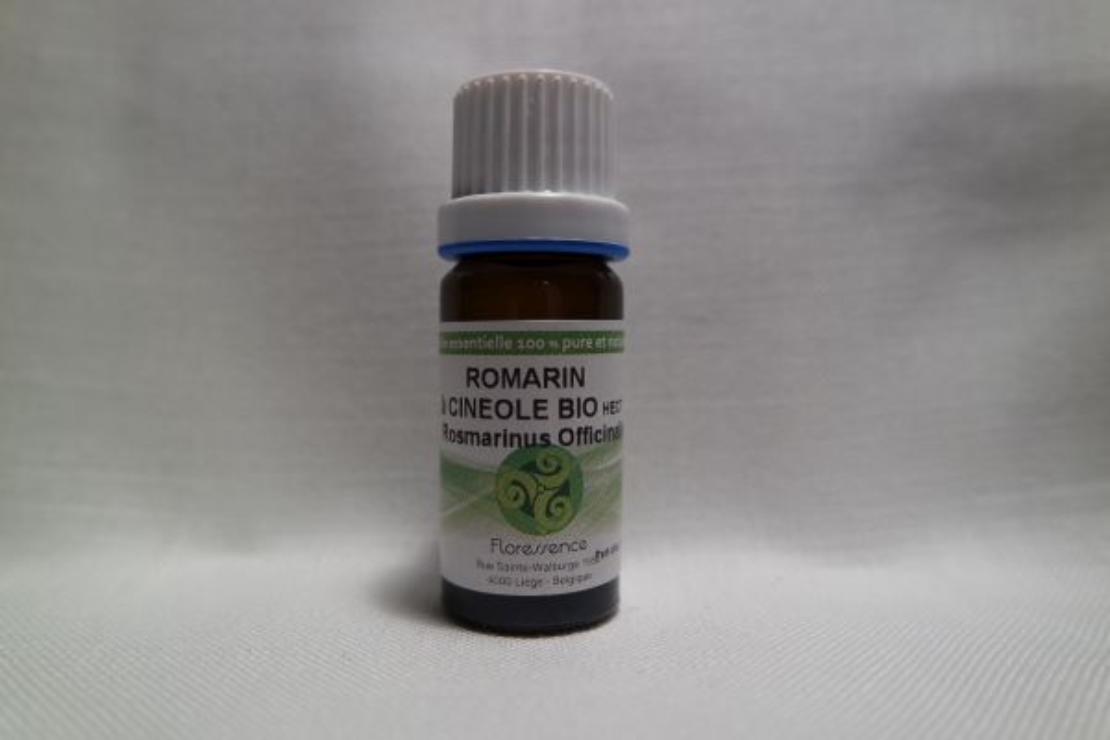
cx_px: 555
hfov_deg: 73.7
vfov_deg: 53.1
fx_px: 740
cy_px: 370
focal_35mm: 24
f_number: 4
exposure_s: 1/80
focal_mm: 16
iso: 400
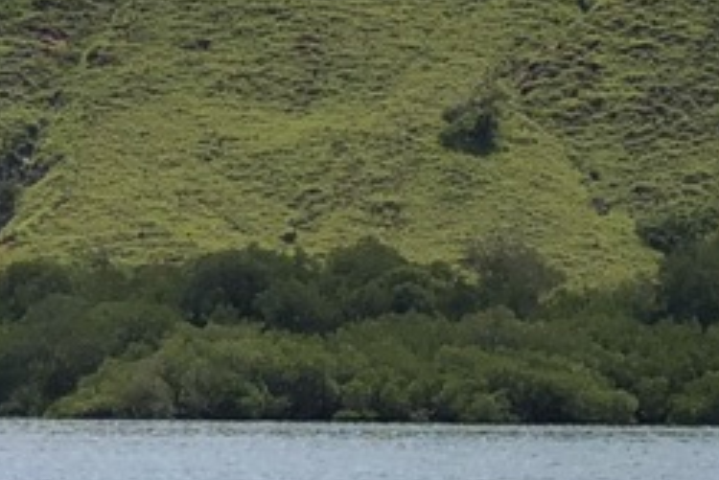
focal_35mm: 303
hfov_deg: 6.8
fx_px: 6055
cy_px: 394
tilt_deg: -0.4
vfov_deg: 4.5
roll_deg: +0.8
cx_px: 567
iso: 16
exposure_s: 1/1548
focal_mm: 6
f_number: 2.4
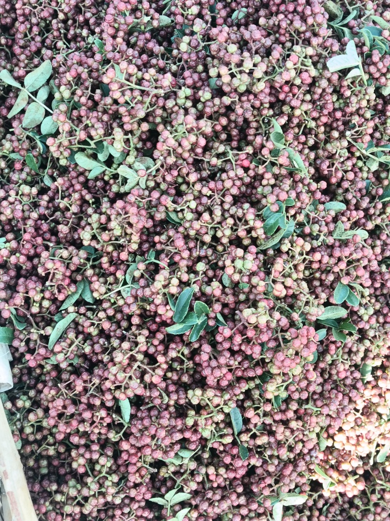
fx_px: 751
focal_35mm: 50
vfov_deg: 38.2
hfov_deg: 29.1
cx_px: 195
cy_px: 260
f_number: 1.7
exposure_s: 1/50
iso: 212
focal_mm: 4.7
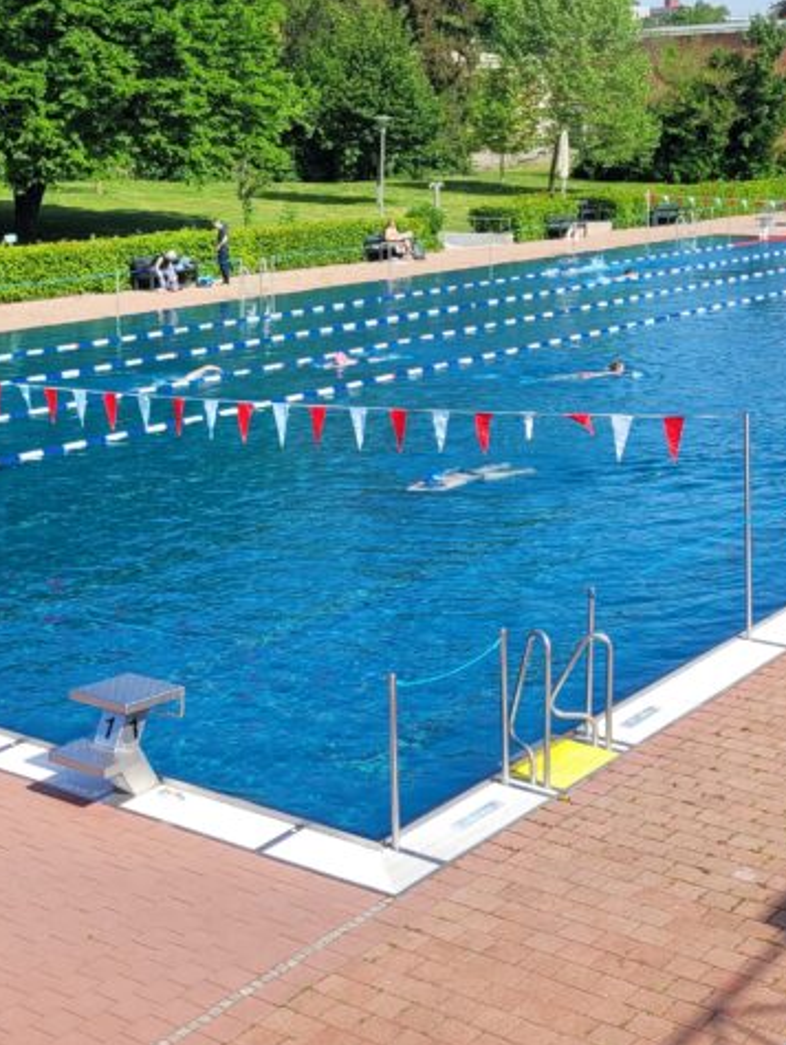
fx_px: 1693
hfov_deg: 26.0
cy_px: 348
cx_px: 291
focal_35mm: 56
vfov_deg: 34.0
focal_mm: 5.4
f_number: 1.8
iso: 40
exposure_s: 1/1925
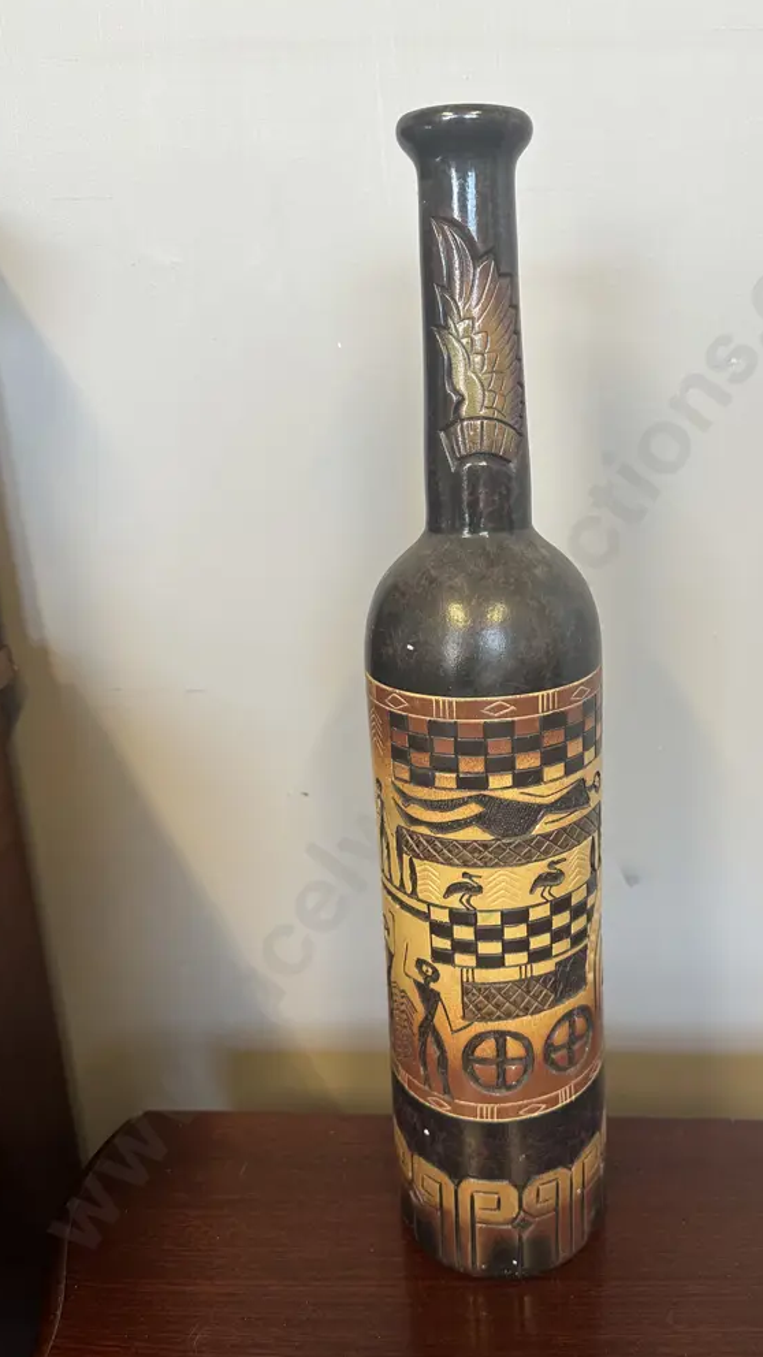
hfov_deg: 42.5
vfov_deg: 69.9
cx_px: 484
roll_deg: +1.7
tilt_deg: -20.1
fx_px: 971
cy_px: 687
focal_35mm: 27
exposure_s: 1/50
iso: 160
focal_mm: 6.86
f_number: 1.78
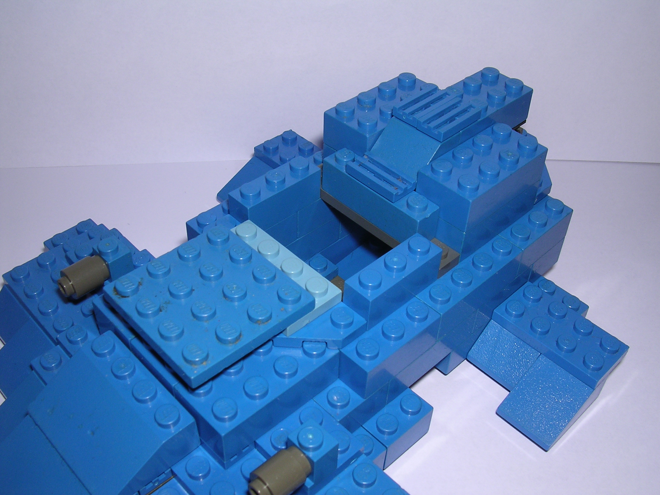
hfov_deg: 49.0
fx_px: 725
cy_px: 248
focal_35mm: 38
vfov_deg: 37.7
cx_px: 330
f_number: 5.6
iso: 100
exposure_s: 1/60.1
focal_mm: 5.8
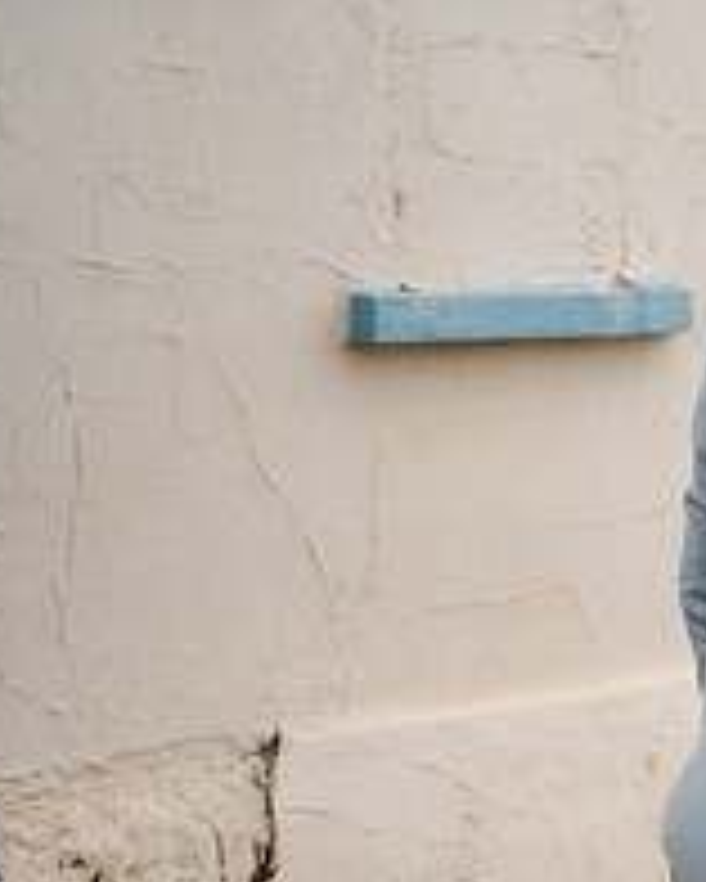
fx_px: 2532
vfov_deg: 19.7
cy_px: 398
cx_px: 1165
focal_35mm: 97
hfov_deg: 14.4
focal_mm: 35
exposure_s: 1/8000
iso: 100
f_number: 1.8
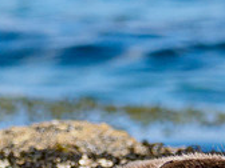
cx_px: 242
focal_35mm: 3887
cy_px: 161
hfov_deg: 0.5
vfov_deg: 0.4
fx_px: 25265
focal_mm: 300
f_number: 4.5
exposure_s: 1/2000
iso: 320
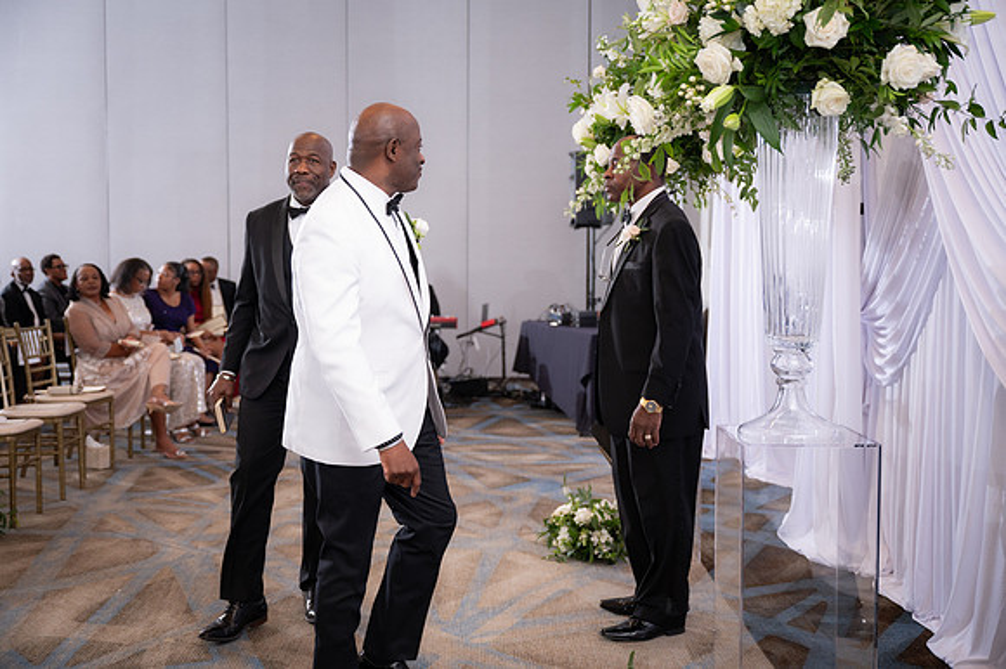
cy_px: 334
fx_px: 1173
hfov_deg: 46.4
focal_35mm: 42
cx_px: 503
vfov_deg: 31.9
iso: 800
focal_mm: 42
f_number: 2.8
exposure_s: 1/200
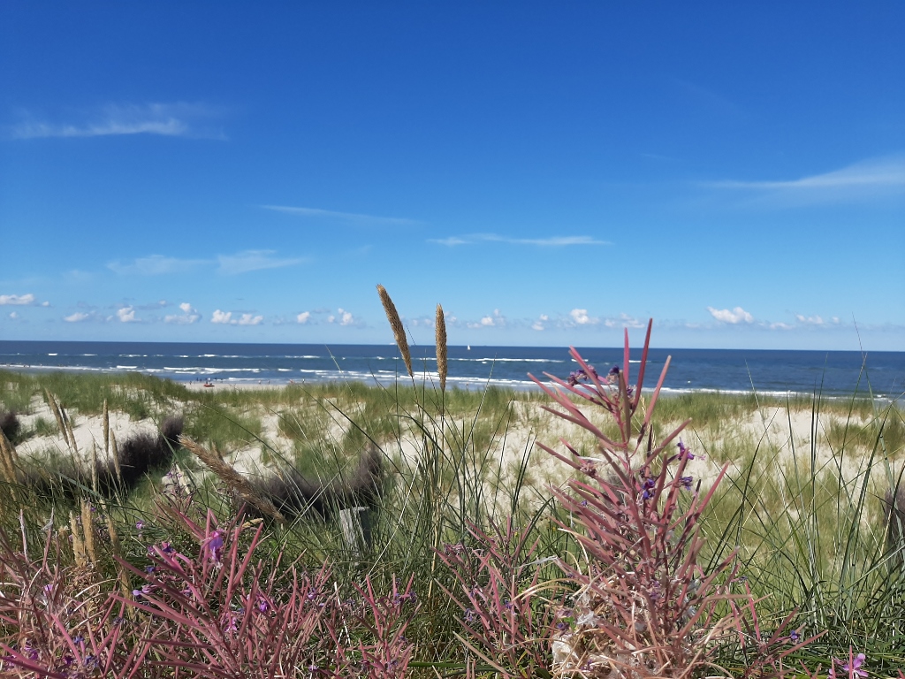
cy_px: 340
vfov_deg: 53.1
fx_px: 680
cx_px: 452
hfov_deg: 67.3
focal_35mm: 26
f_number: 1.7
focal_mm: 3.93
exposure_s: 1/3831
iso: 40
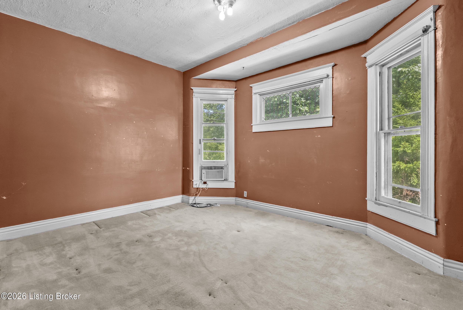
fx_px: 206
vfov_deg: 73.8
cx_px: 232
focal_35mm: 16
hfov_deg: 96.7
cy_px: 155
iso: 1000
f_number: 11
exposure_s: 1/2.5
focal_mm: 16
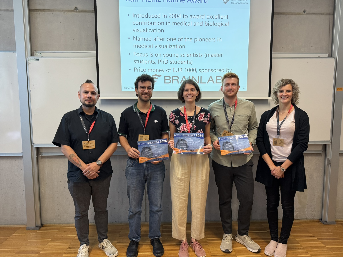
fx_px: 248
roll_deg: +0.1
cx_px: 176
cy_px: 126
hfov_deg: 69.4
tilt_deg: -4.9
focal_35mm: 25
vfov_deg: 54.9
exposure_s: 1/60
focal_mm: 6.76
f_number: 1.78
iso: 250
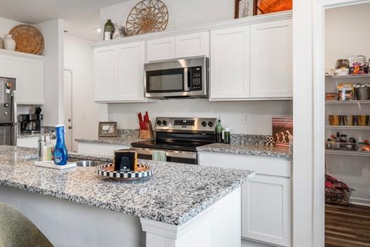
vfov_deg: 42.3
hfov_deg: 58.4
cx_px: 113
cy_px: 116
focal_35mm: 31
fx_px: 319
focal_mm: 16
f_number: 8
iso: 320
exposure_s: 1/3
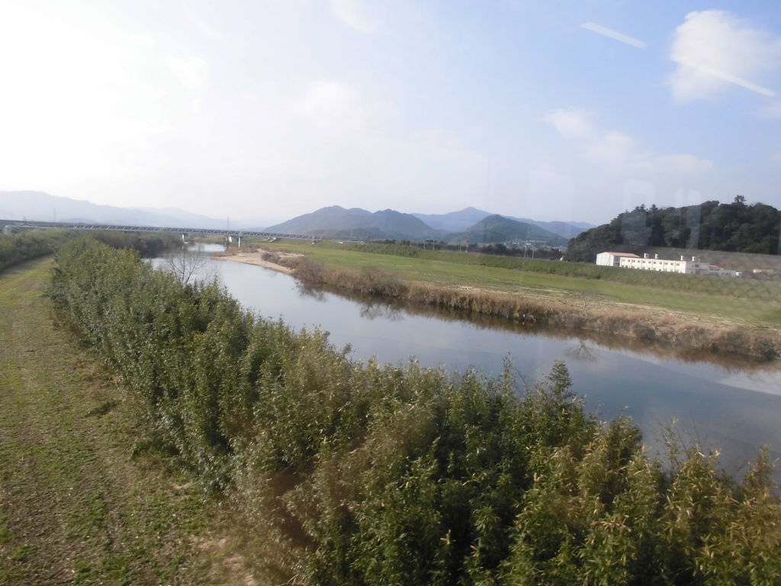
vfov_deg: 53.1
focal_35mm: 26
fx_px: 587
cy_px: 293
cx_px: 390
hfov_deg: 67.3
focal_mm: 4.6
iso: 100
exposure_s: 1/250
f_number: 3.5
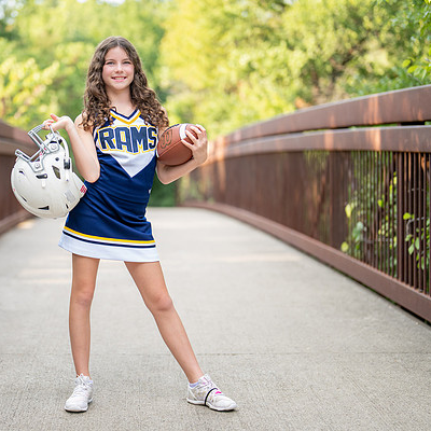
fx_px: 1071
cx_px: 119
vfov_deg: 22.8
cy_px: 205
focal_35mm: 76
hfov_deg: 22.6
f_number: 1.2
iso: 160
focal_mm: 50
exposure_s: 1/640
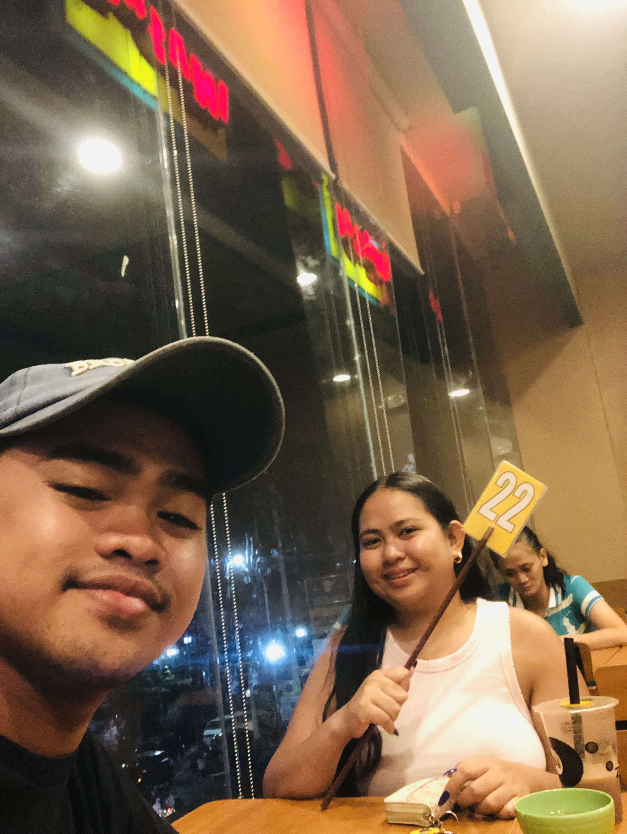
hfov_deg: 44.2
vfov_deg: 56.8
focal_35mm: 32
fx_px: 772
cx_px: 314
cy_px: 417
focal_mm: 2.87
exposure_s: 1/30
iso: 400
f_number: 2.2
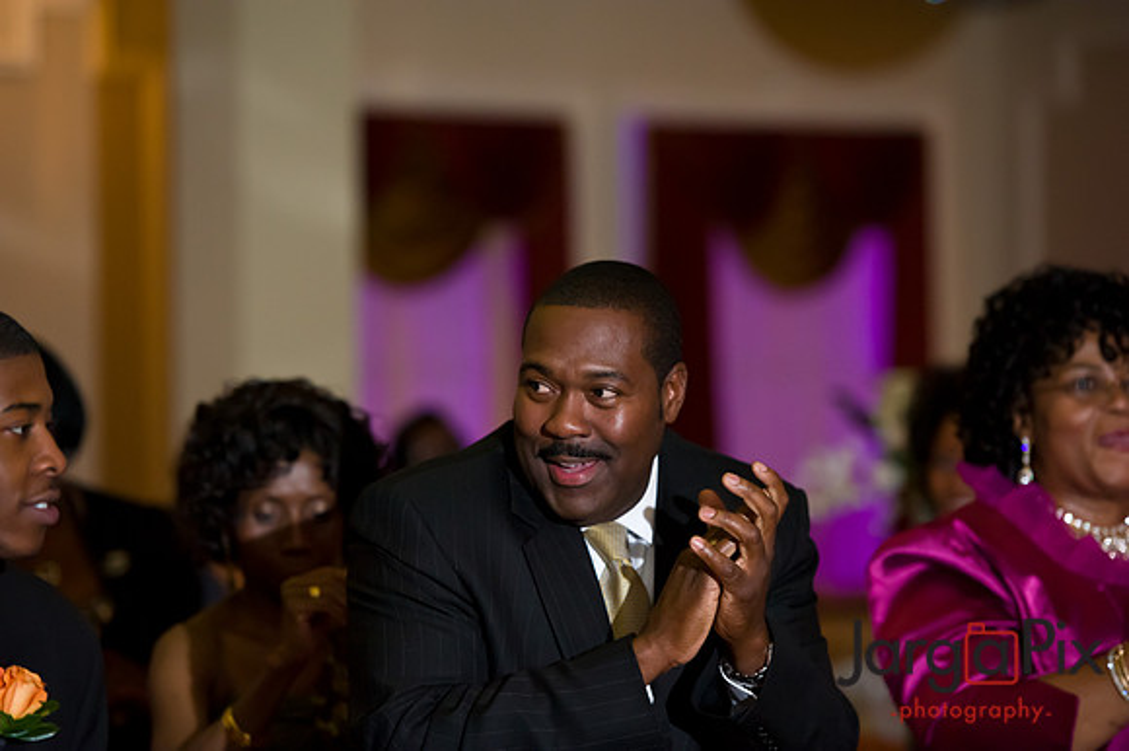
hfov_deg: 13.7
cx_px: 564
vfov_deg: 9.1
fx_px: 4701
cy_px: 376
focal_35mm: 150
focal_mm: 150
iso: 3200
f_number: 3.2
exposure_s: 1/125
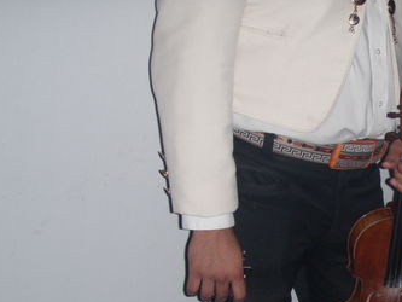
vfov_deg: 19.8
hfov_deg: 25.6
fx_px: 848
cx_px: 379
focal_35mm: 73
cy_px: 268
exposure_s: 1/30
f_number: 3.5
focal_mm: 6.7
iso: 100
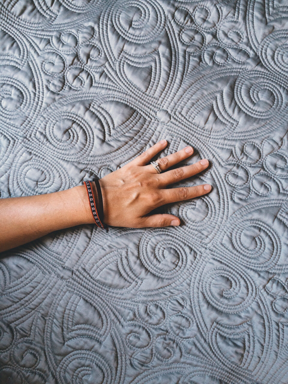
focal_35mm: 29
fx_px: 322
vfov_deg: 61.7
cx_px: 144
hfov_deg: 48.2
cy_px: 192
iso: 160
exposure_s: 1/30
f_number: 2.2
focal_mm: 4.15
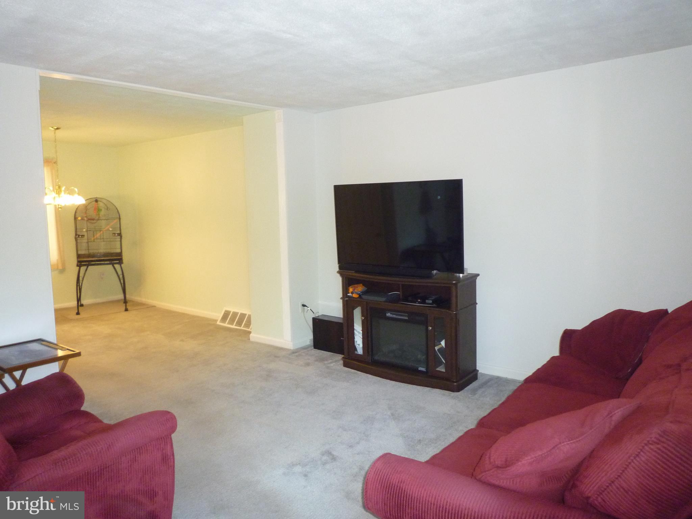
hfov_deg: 69.4
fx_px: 500
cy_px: 260
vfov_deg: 54.9
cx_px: 346
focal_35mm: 25
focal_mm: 4.4
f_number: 2.8
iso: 320
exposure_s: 1/30
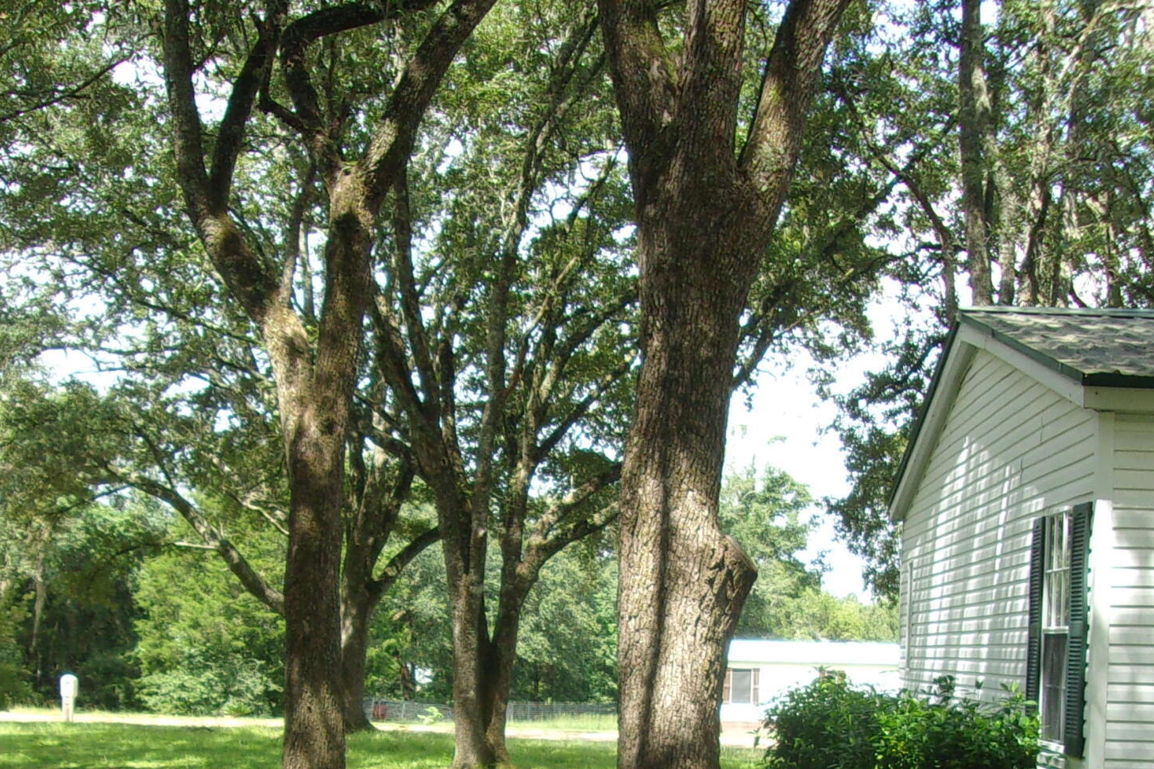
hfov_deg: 34.5
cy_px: 727
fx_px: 1859
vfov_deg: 22.7
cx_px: 627
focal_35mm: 58
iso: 80
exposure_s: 1/250
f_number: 3
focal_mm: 4.9
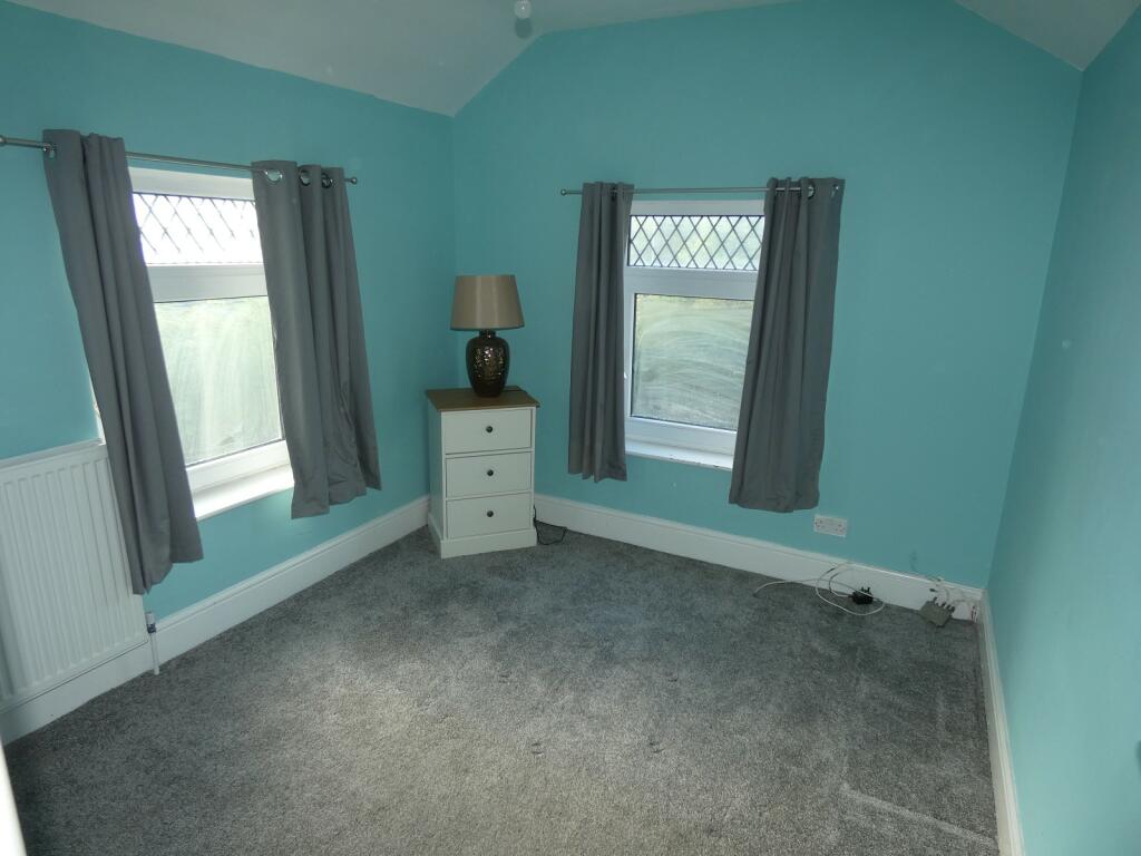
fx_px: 659
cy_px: 428
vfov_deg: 66.0
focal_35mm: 20
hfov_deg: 81.7
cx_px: 570
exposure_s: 1/60
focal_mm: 3.6
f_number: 2.8
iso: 80
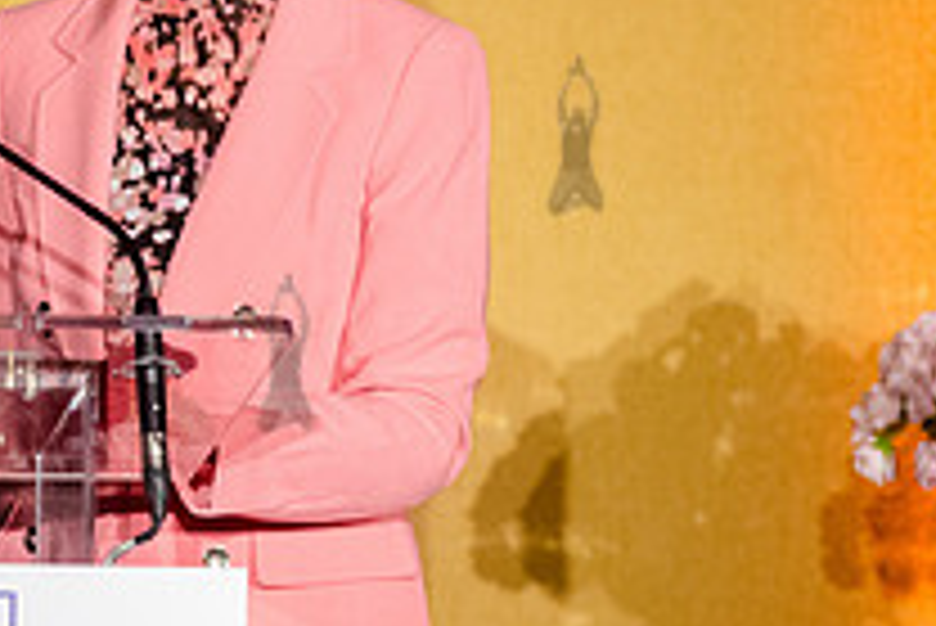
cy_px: 155
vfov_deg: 3.8
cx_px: -353
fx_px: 9418
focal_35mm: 362
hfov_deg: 5.6
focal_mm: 120
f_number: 4
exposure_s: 1/200
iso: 6400
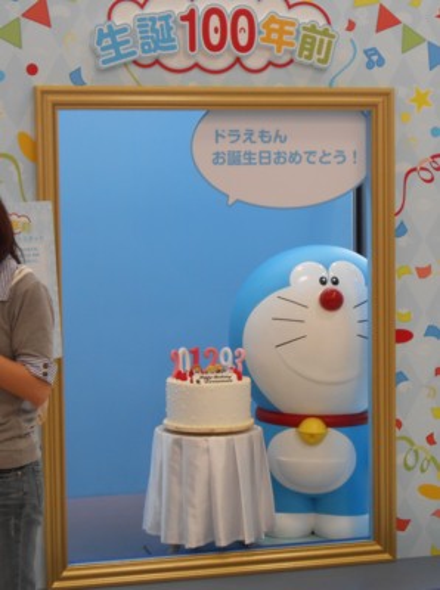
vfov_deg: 30.8
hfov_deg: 23.2
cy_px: 295
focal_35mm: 63
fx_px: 1072
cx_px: 220
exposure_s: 1/30
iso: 200
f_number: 5.6
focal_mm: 11.3
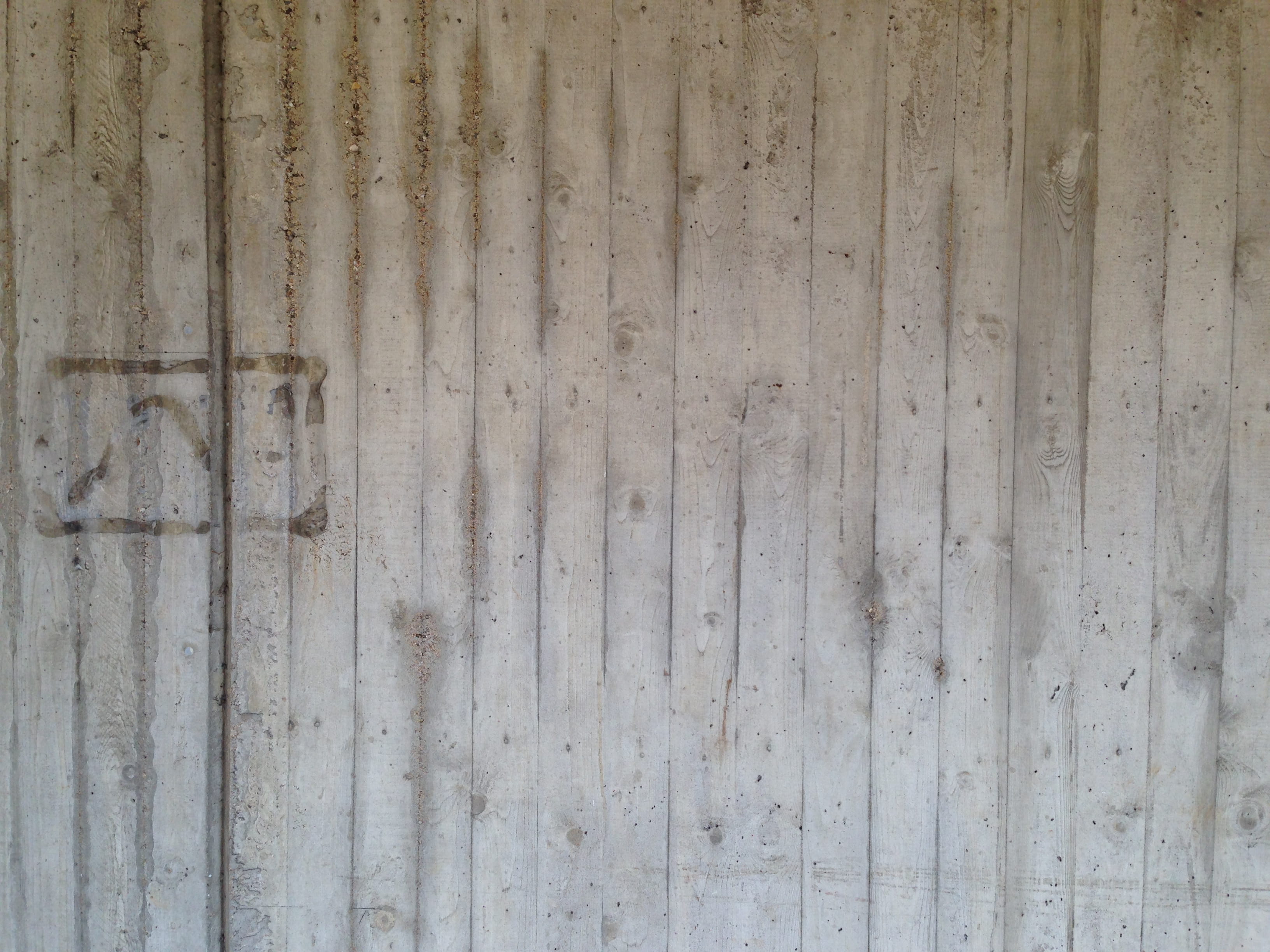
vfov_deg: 42.9
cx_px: 635
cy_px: 476
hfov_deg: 55.4
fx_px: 1211
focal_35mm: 33
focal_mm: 4.12
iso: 50
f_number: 2.4
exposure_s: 1/120
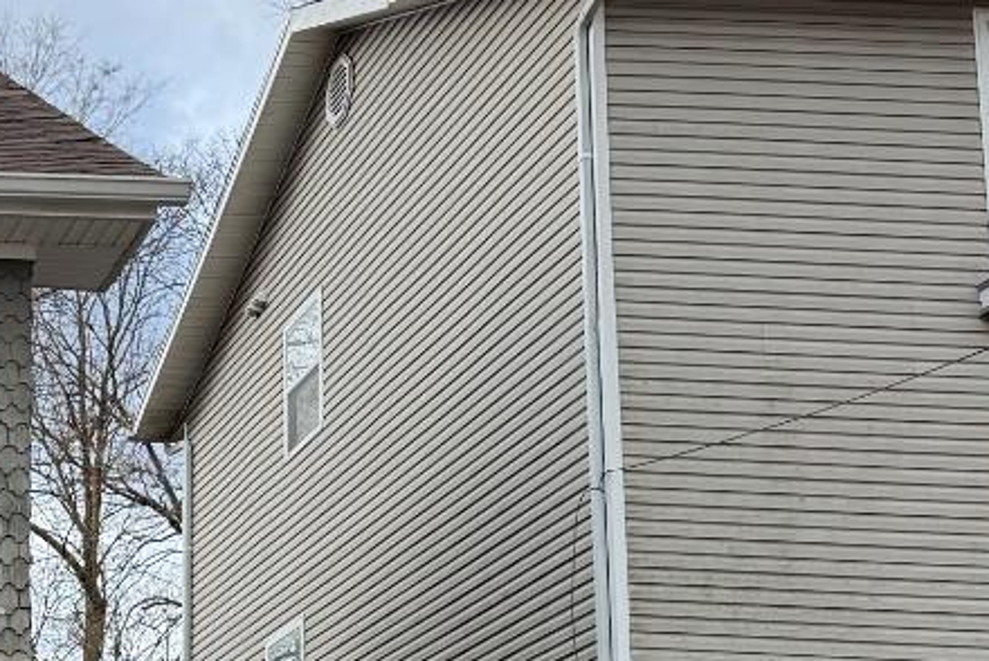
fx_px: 2337
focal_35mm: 85
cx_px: -575
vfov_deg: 15.6
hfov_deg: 20.0
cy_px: 761
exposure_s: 1/1901
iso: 100
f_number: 1.78
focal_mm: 6.76
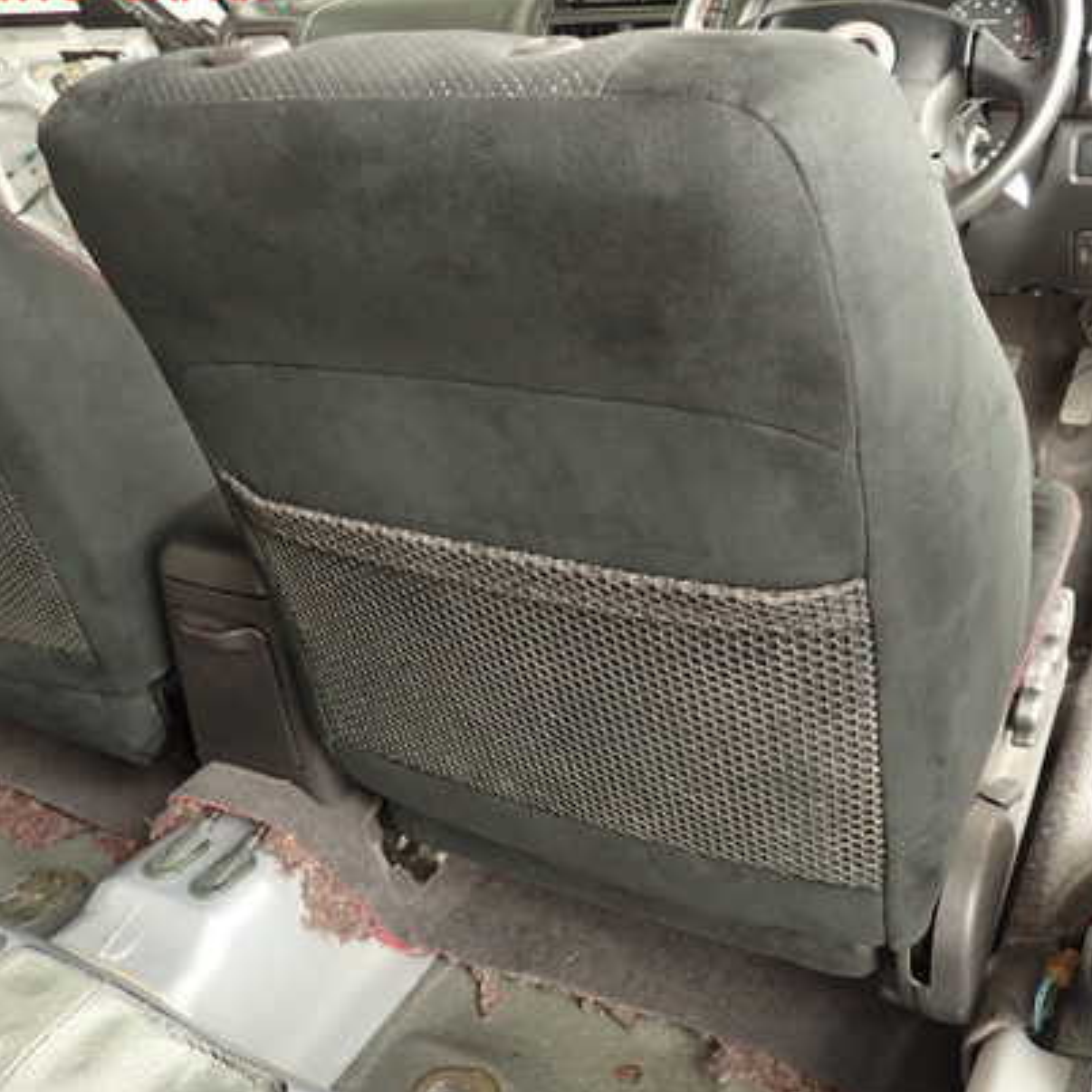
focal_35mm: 33
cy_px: 560
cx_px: 589
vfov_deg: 49.7
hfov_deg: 49.7
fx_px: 1178
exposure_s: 1/60
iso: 200
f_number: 2
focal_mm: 4.5
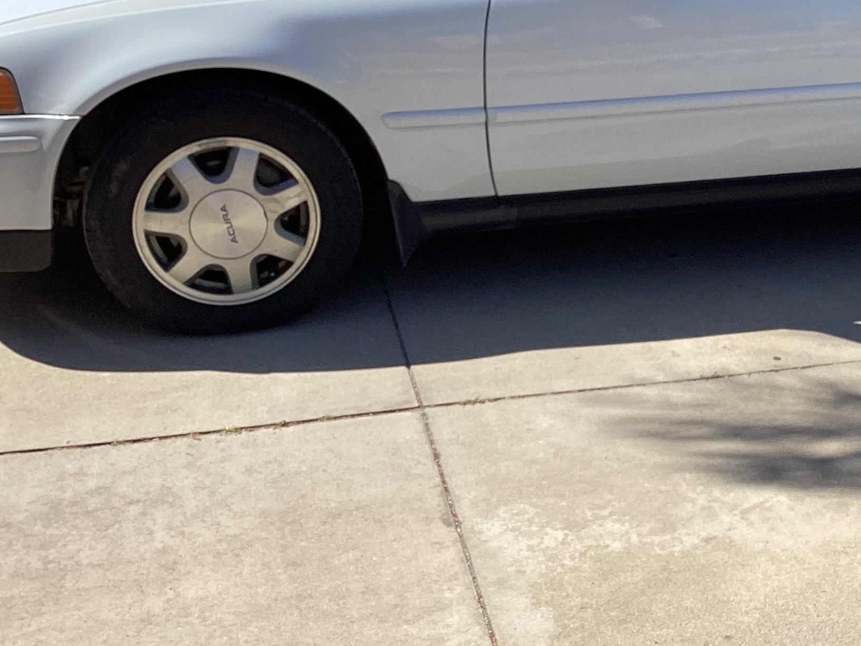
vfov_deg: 23.6
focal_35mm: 62
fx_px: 1542
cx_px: 730
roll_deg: +3.1
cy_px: 241
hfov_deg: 30.2
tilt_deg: -21.3
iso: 25
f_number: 2.4
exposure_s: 1/1508
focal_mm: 3.3
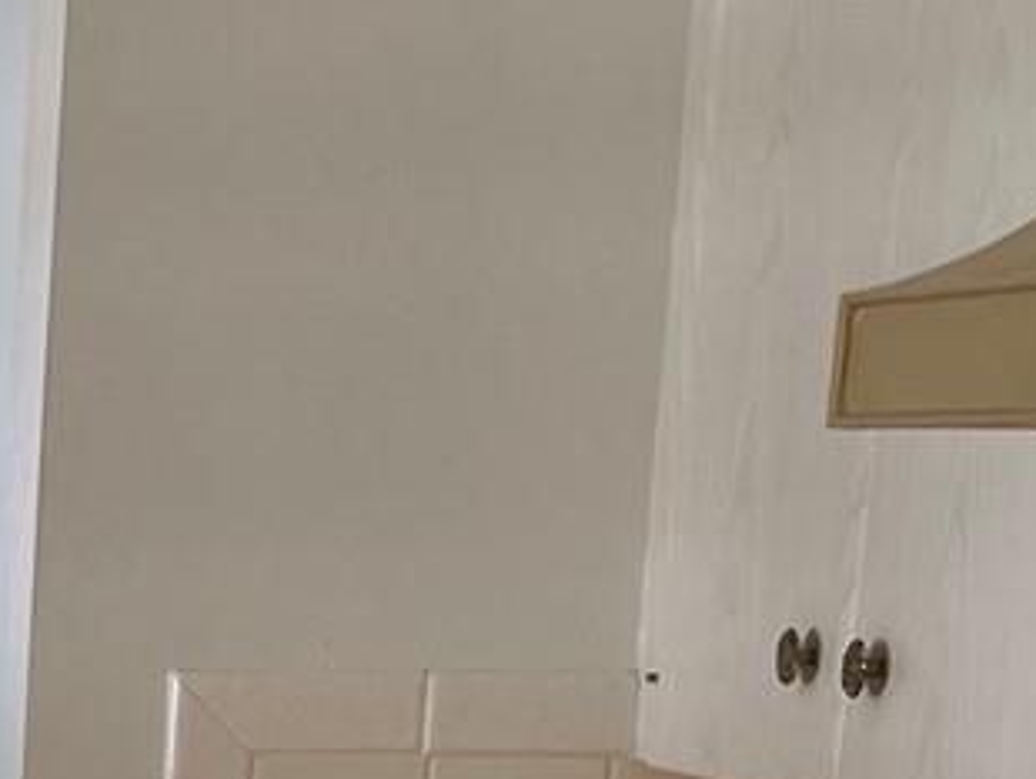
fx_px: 4014
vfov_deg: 10.5
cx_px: -976
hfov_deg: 13.0
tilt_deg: -10.4
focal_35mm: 134
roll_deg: +0.0
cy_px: 1311
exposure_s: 1/120
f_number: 1.6
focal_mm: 4.2
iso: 64
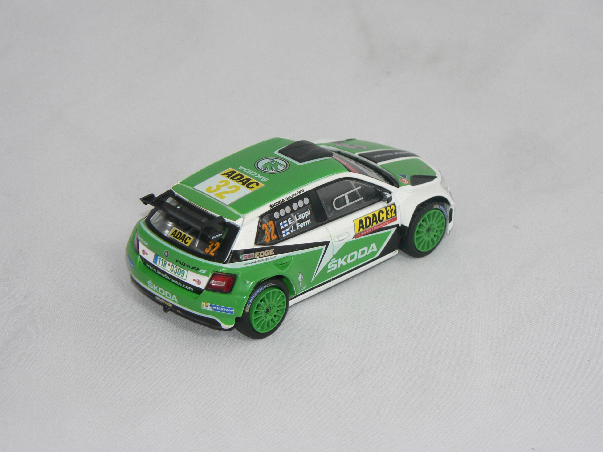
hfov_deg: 13.1
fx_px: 2630
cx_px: 302
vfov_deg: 9.8
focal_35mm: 151
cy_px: 226
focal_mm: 25.1
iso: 80
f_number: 3.2
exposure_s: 1/60
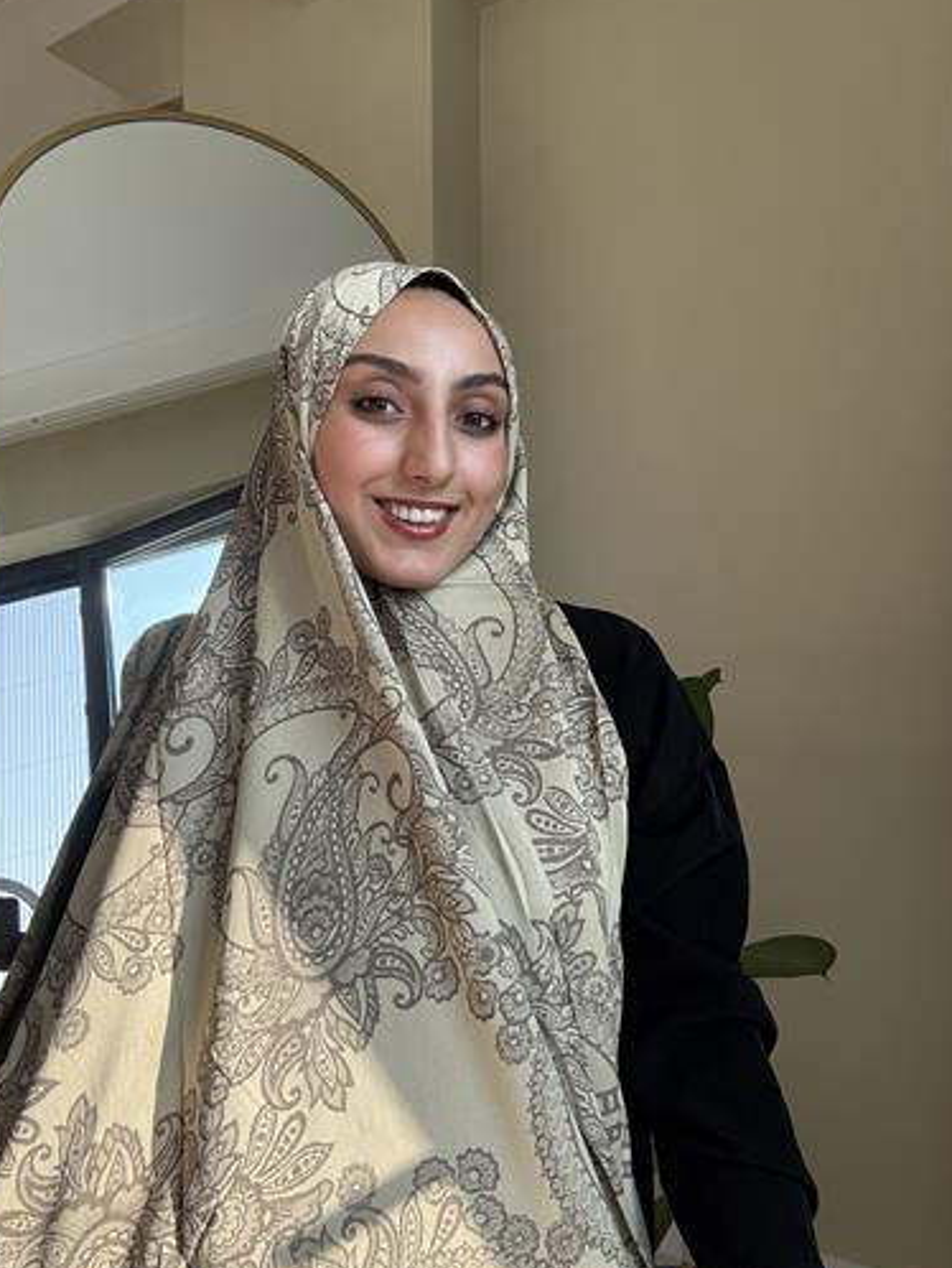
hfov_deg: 56.8
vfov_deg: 71.6
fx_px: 879
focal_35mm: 24
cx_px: 461
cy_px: 624
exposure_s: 1/288
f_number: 1.9
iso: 40
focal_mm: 2.69
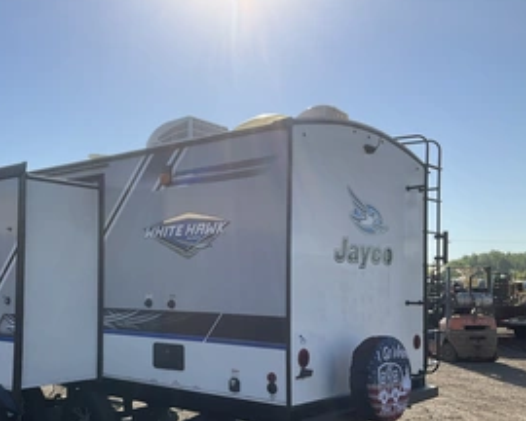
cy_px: 279
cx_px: 162
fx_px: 654
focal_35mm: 42
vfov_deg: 35.3
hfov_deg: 43.0
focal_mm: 3
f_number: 1.8
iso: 25
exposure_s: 1/2538
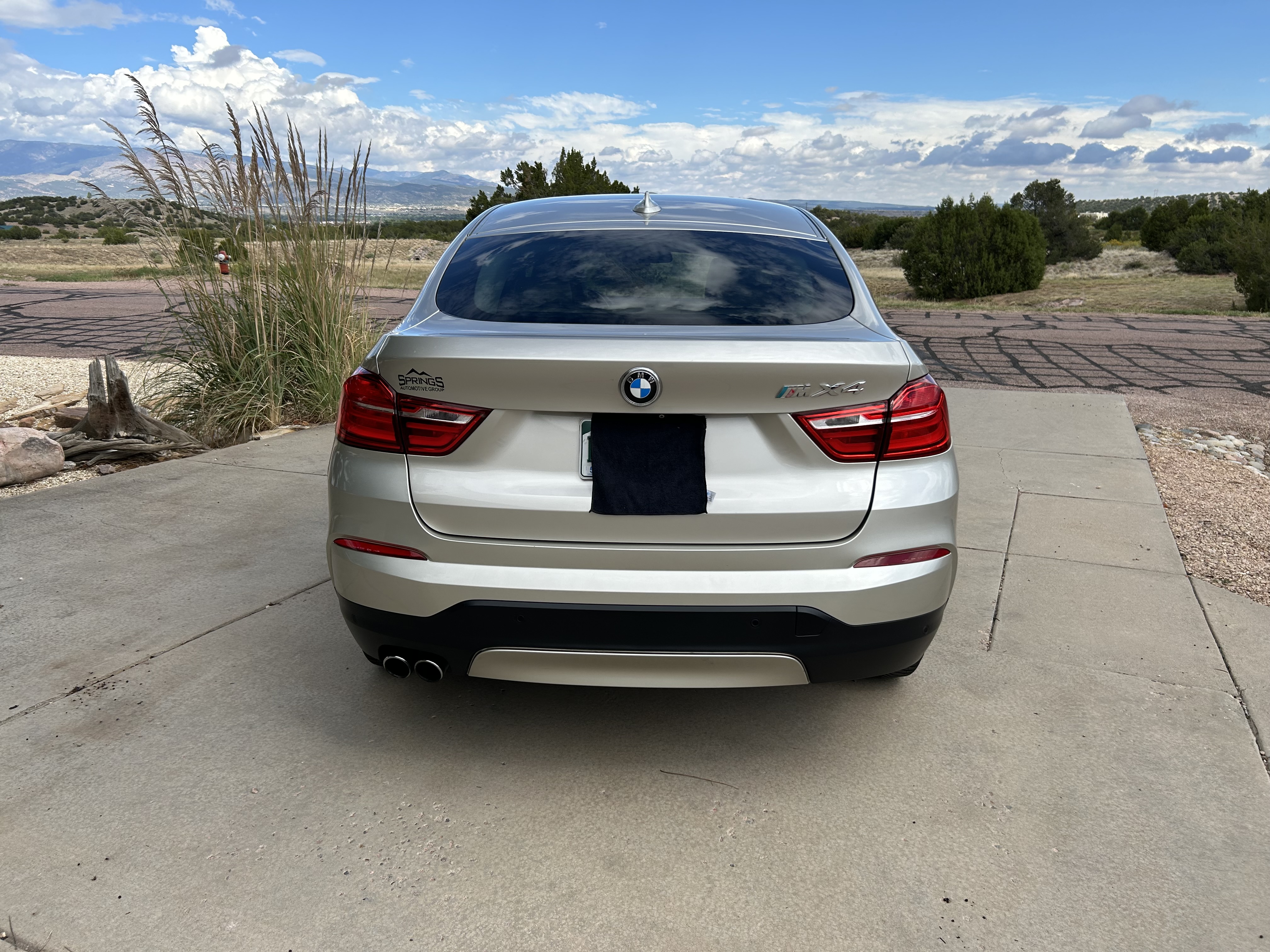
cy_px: 476
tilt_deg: -16.4
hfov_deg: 67.3
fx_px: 954
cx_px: 635
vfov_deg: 53.1
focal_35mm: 26
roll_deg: +0.2
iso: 50
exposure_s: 1/3571
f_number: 1.5
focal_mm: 5.7
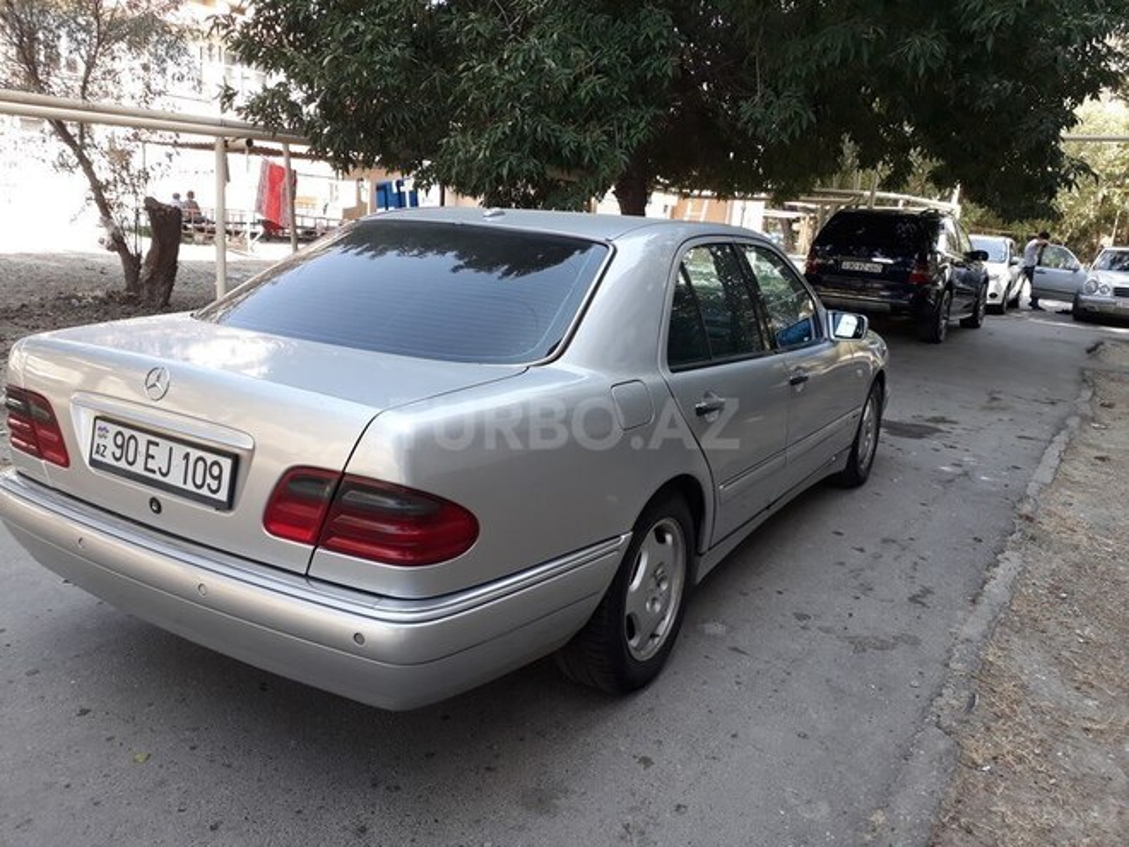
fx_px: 881
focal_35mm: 27
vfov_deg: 51.4
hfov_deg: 65.3
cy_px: 424
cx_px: 564
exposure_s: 1/143
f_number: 1.9
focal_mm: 3.6
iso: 40
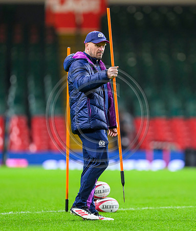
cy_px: 111
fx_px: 4004
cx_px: 128
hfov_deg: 2.8
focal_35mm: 573
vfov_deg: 3.3
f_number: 3.2
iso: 5000
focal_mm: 400
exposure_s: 1/1000
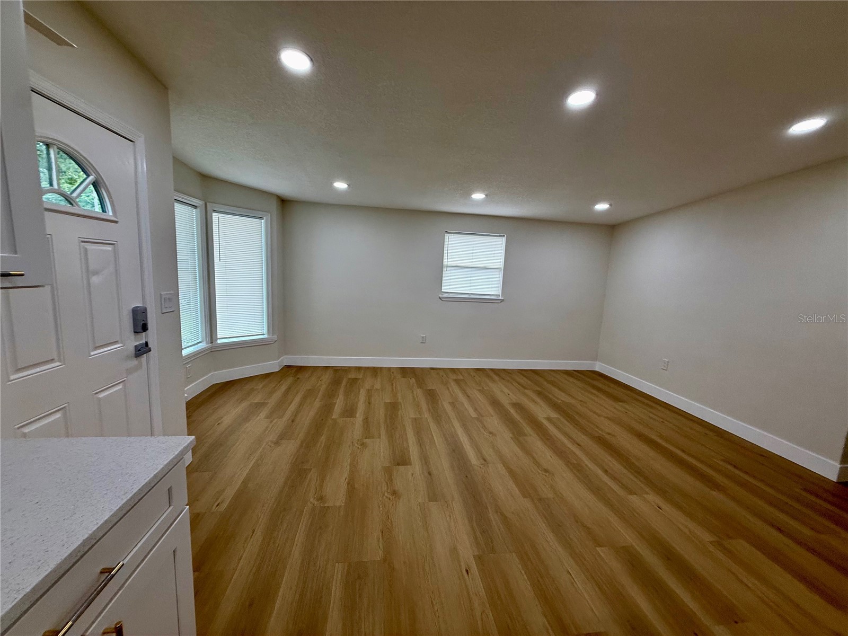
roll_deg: -1.6
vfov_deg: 85.7
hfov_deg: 102.1
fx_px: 343
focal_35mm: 14
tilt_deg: -5.2
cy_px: 318
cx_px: 424
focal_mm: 2.22
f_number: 2.2
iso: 100
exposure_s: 1/120
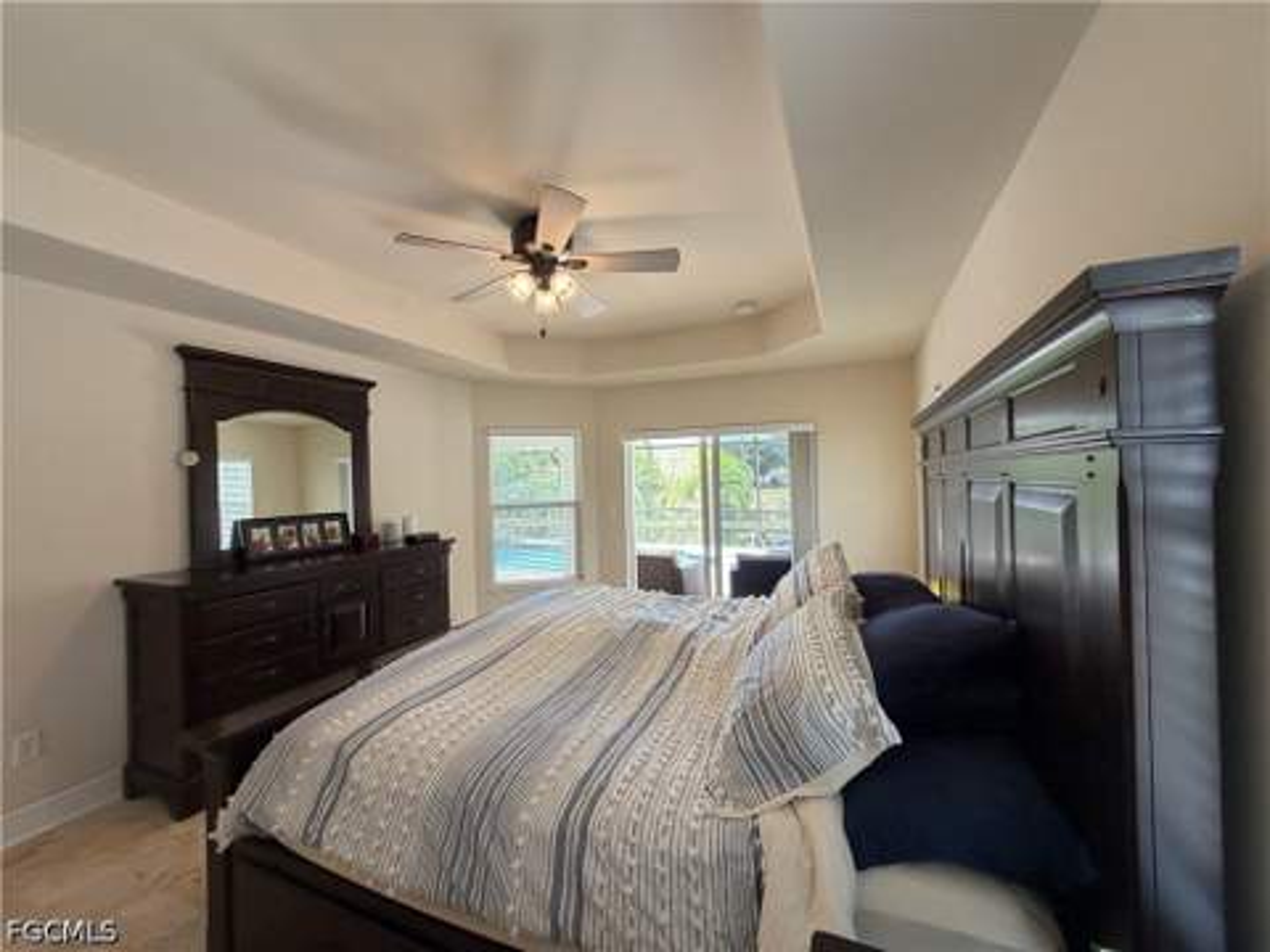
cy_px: 476
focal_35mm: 14
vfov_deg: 85.7
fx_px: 514
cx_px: 635
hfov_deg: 102.1
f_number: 2.2
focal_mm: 2.22
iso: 200
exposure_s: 1/121
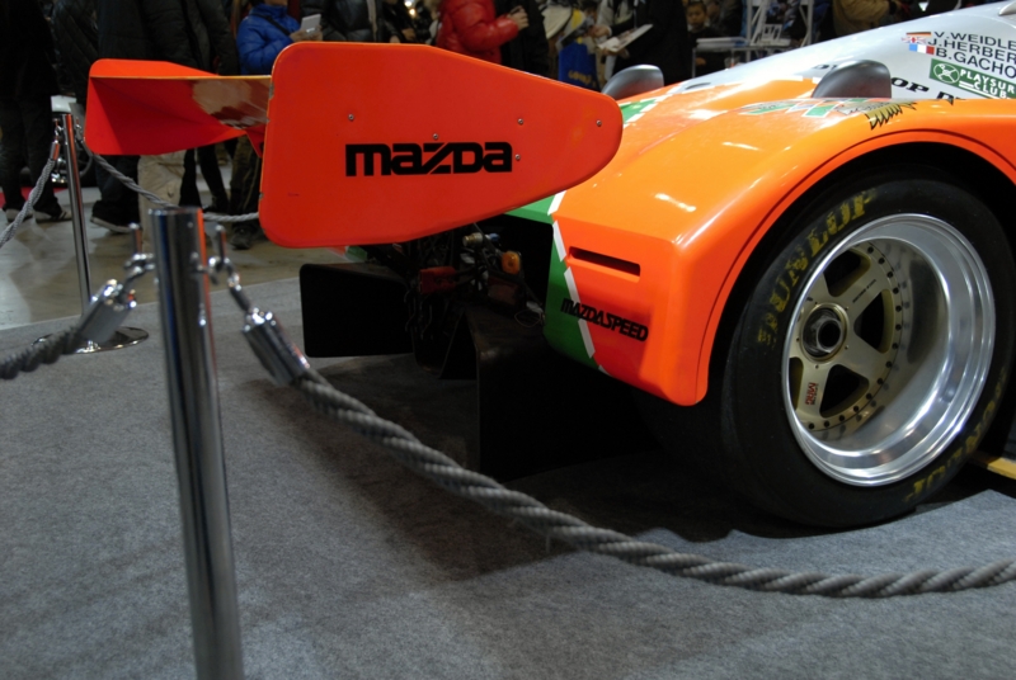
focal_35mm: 39
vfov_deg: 34.3
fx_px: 1102
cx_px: 508
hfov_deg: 49.5
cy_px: 340
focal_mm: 26
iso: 400
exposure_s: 1/60
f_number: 4
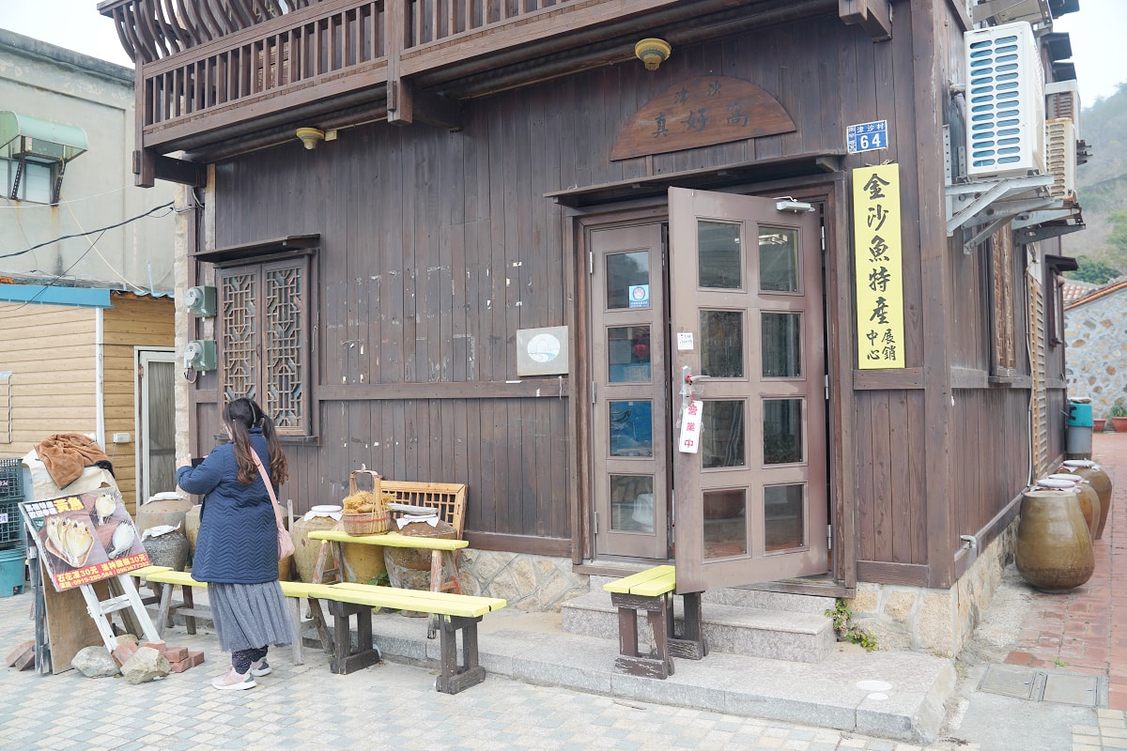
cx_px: 564
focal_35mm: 29
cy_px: 376
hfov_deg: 63.7
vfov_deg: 45.0
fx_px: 908
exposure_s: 1/160
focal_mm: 29
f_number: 4
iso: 125
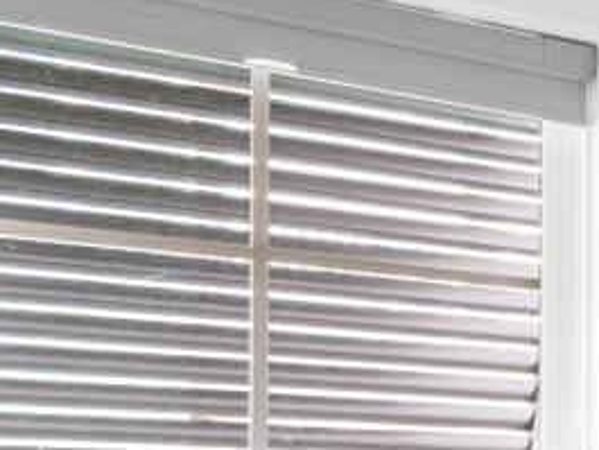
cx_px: 1560
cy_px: 527
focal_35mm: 94
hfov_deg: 13.2
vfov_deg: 15.2
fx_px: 1627
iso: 100
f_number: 4.8
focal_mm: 11
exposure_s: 1.6
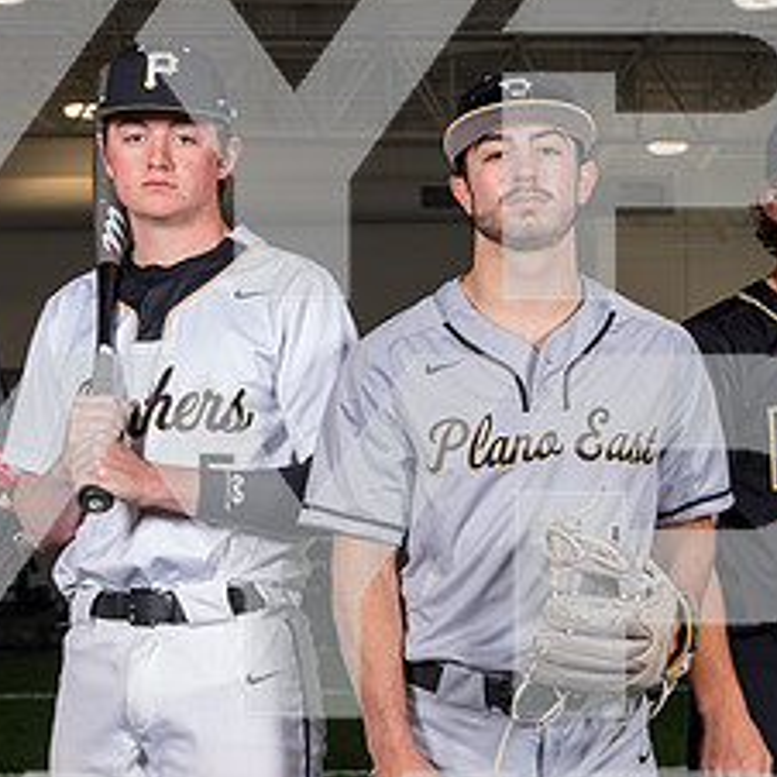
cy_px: 538
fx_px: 2159
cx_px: 447
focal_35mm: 85
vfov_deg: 20.3
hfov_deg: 20.4
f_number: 5.6
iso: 200
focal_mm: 39
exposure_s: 1/200
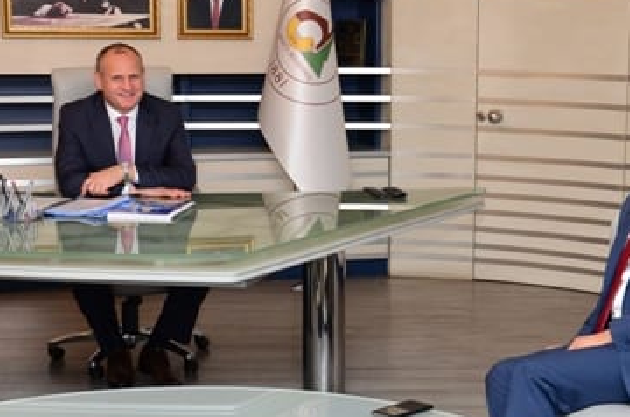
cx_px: 388
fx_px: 1396
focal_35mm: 80
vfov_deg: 17.0
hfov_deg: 25.4
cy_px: 247
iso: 1000
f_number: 7.1
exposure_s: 1/60
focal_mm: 30
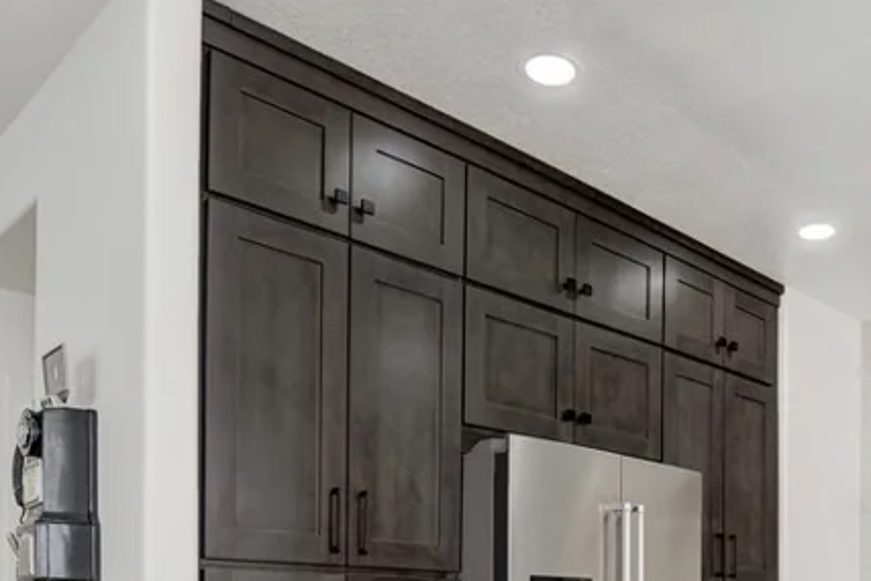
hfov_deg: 49.9
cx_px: 698
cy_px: 635
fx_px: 871
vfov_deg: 32.6
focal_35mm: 36
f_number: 9
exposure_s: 1/20
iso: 400
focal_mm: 10
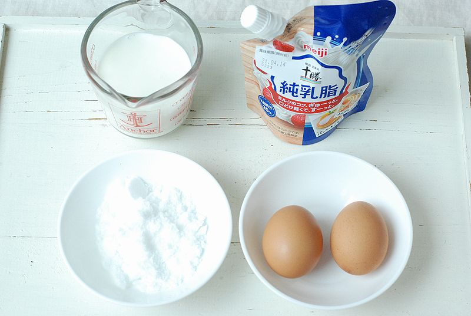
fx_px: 983
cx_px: 236
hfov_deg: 27.0
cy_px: 158
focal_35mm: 75
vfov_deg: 18.2
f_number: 6.3
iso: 1600
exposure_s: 1/50
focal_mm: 50
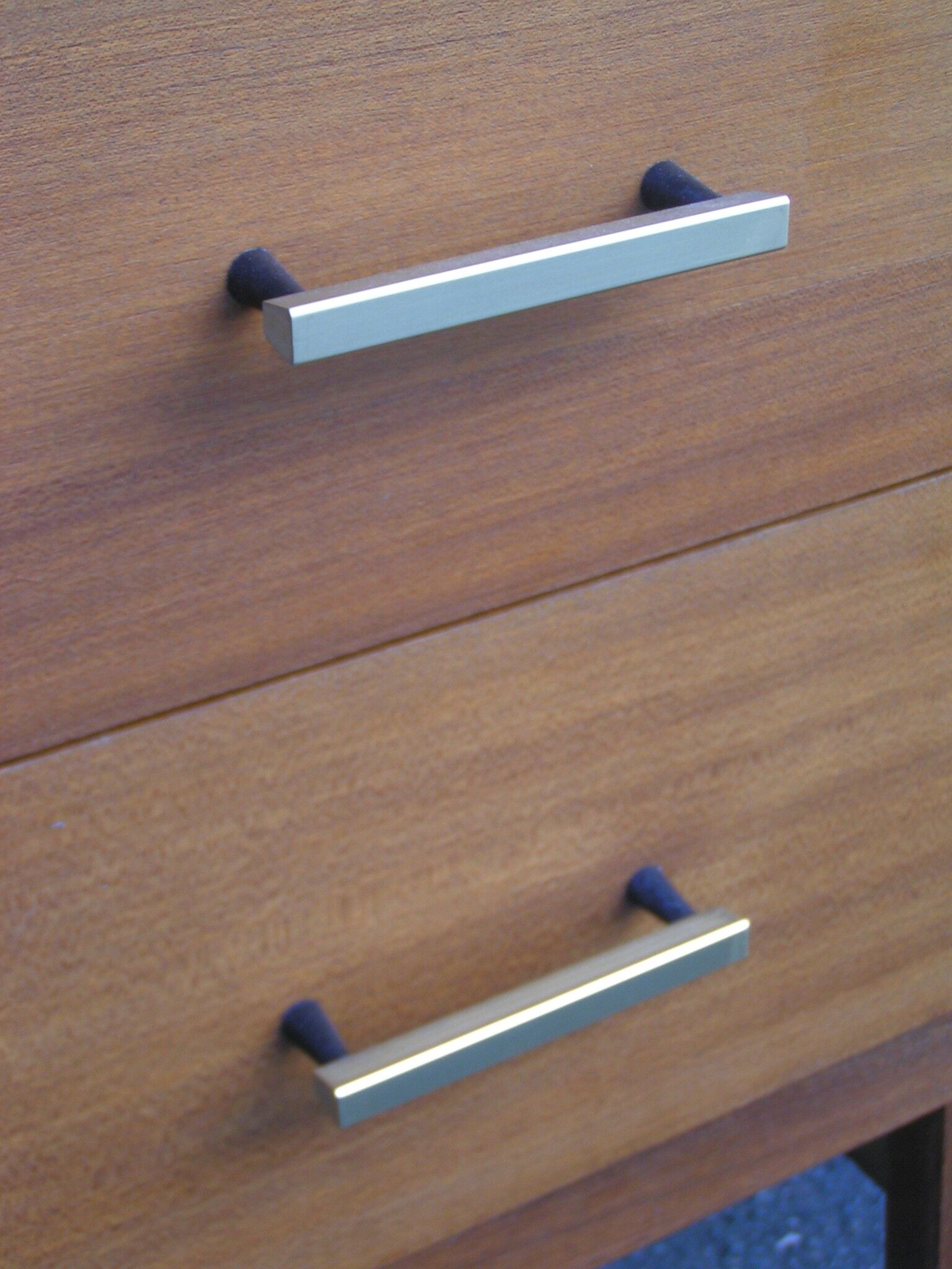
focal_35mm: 63
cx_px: 476
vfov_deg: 30.7
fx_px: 2310
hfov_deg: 23.3
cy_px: 634
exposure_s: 1/80
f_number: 3.2
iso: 50
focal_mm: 9.7
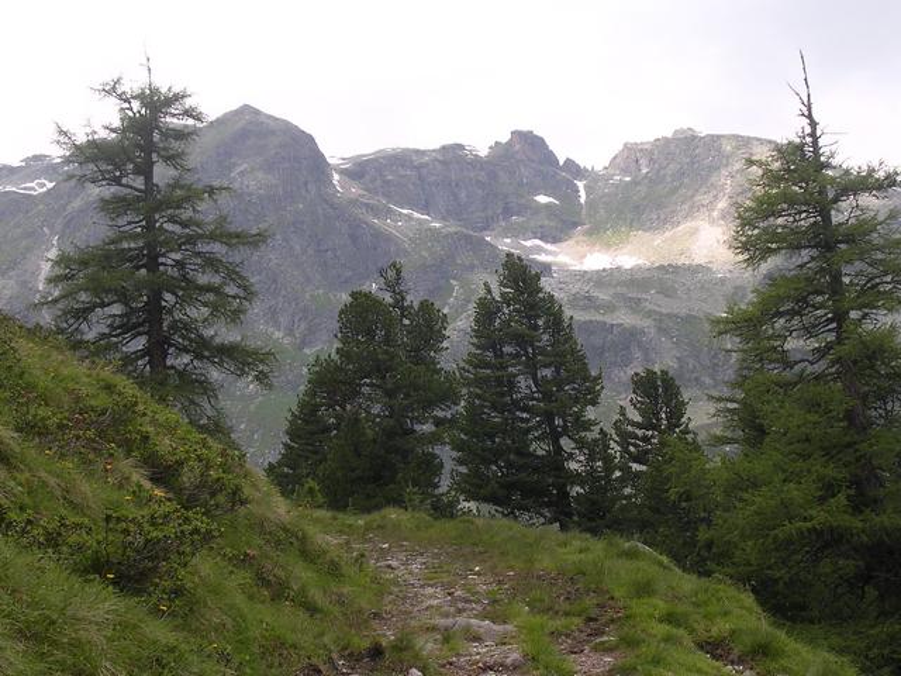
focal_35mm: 72
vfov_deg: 20.4
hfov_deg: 27.0
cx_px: 450
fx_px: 1874
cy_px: 338
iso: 100
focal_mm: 10.9
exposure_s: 1/299
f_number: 3.7
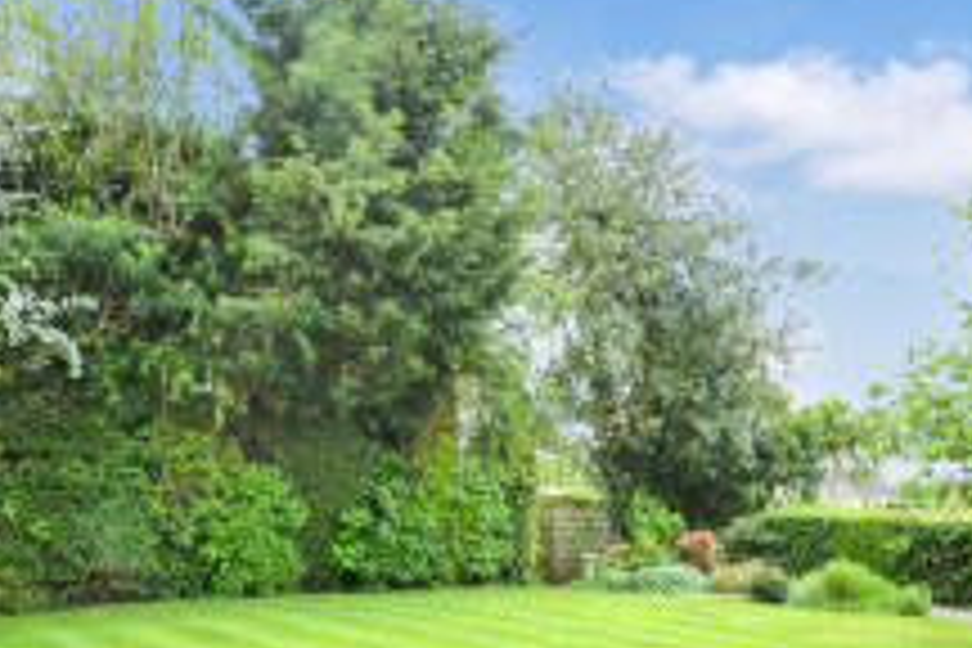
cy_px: 574
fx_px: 891
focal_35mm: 33
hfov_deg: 56.2
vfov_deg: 37.5
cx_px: 634
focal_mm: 10
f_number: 5.6
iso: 100
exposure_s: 1/125
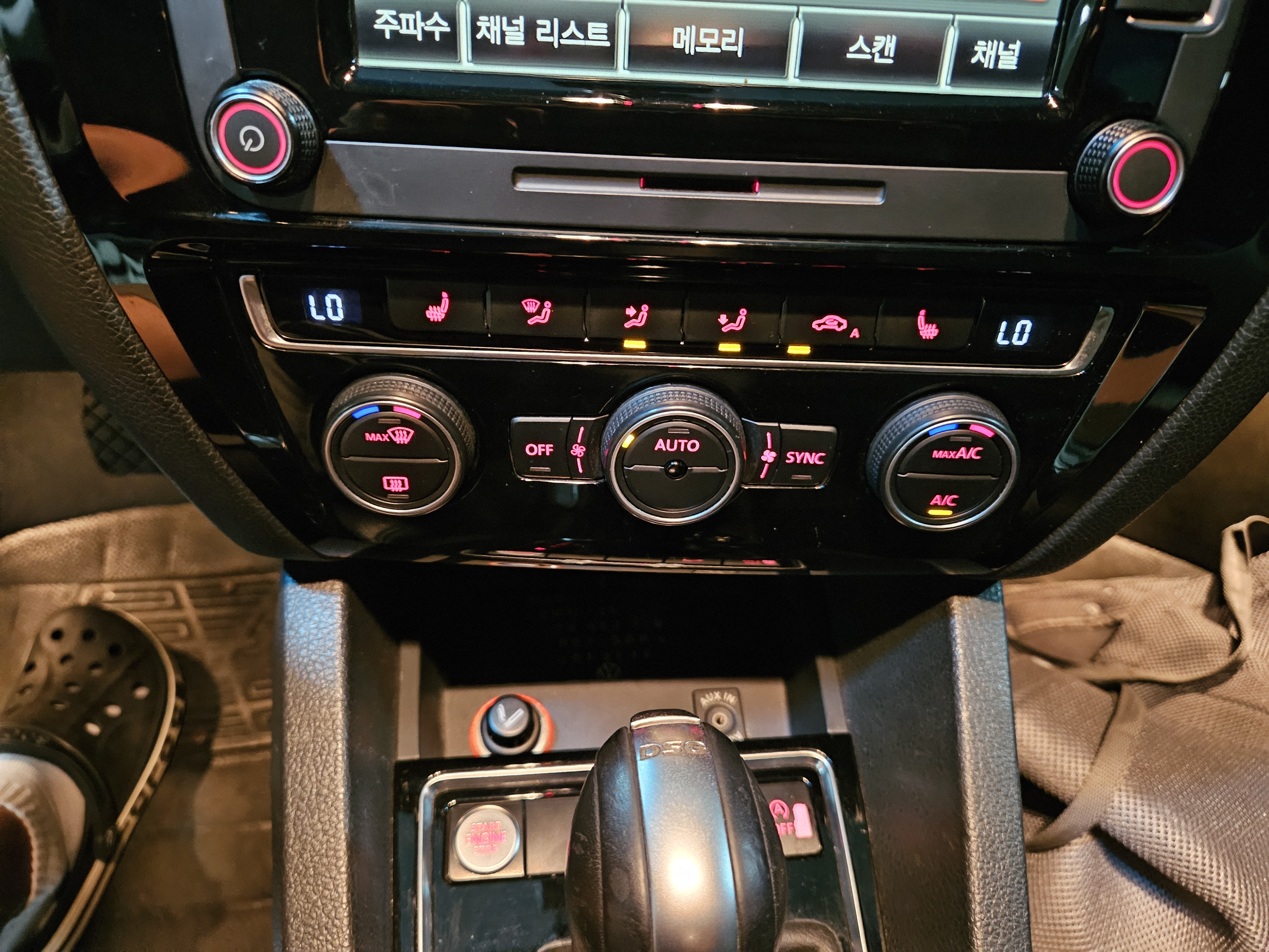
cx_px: 634
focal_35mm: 23
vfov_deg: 58.9
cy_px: 476
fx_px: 843
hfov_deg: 73.9
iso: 1600
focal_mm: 5.4
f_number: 1.8
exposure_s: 1/15
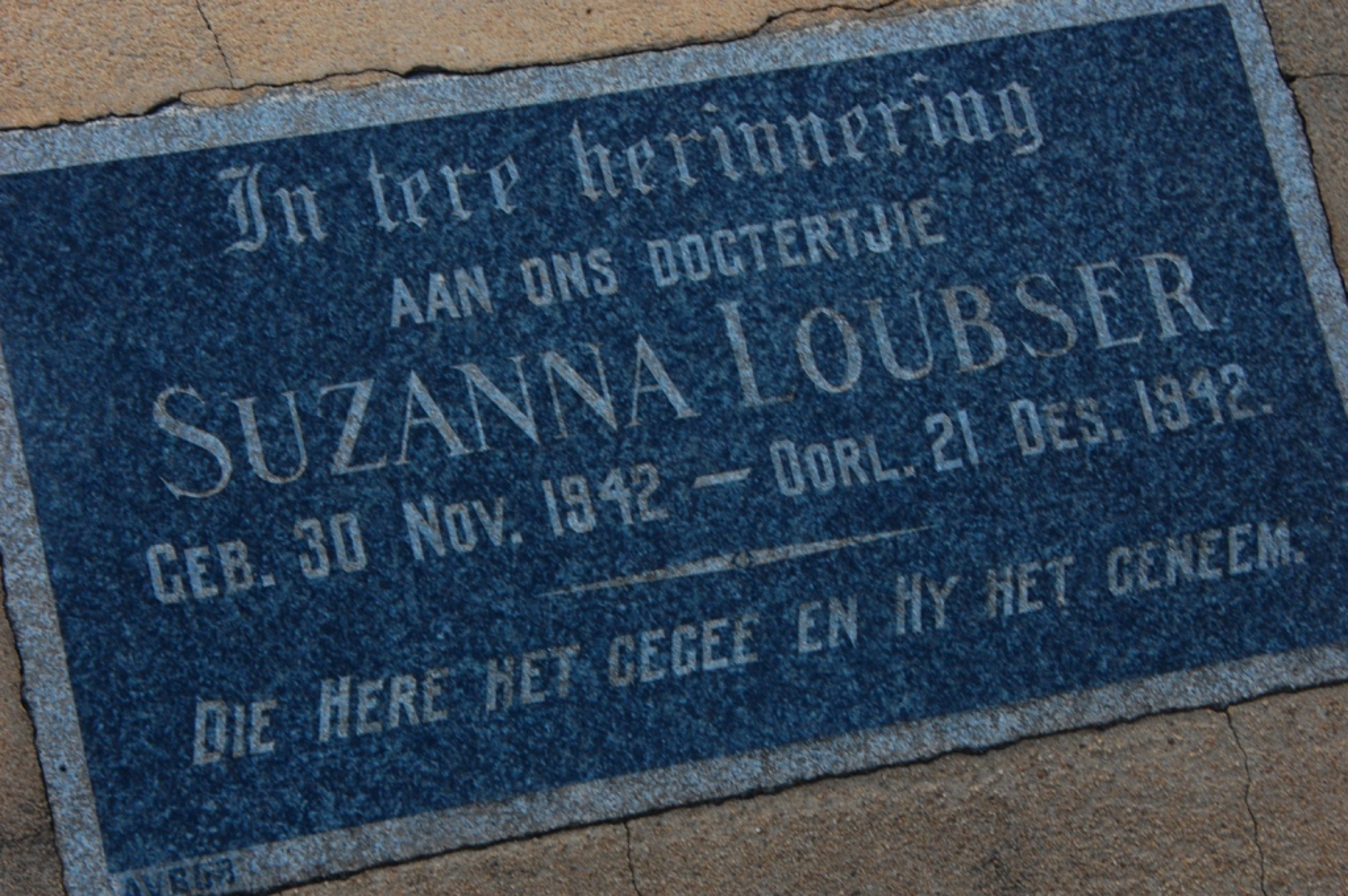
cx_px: 674
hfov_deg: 19.5
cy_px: 448
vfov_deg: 13.0
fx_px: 3928
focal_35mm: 105
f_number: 22
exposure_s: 1/30
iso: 640
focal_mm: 70
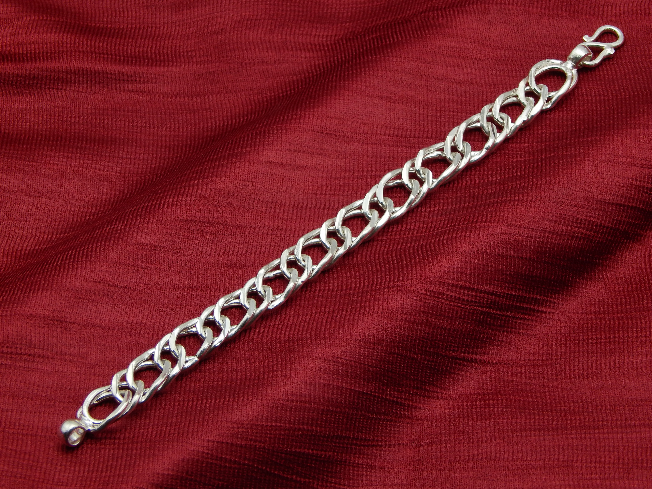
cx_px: 326
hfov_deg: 14.0
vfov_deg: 10.5
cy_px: 244
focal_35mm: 141
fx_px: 2656
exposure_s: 1/100
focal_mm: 25.3
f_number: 4.9
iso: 125
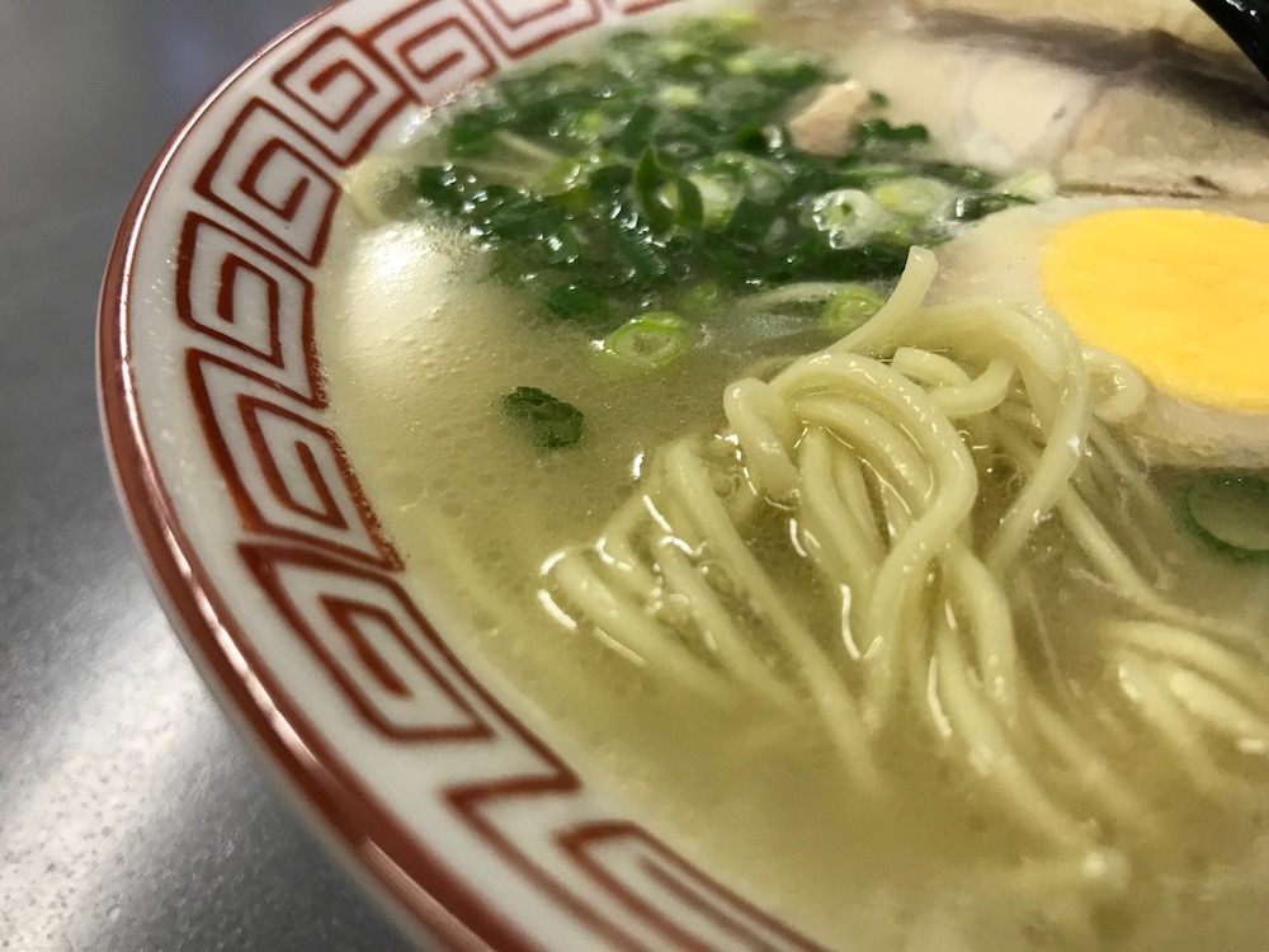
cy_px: 476
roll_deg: -0.4
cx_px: 634
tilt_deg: -40.1
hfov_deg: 63.4
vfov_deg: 49.7
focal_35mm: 28
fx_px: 1026
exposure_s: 1/30
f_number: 1.8
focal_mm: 3.99
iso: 32
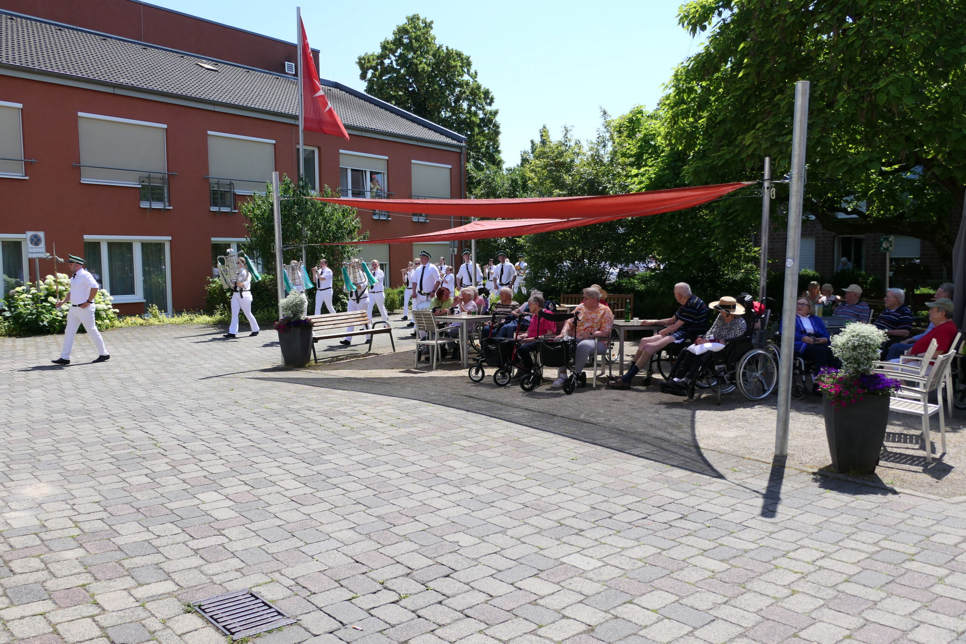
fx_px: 805
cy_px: 322
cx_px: 483
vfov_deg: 43.6
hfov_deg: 61.9
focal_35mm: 30
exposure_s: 1/800
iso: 125
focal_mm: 10.9
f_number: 4
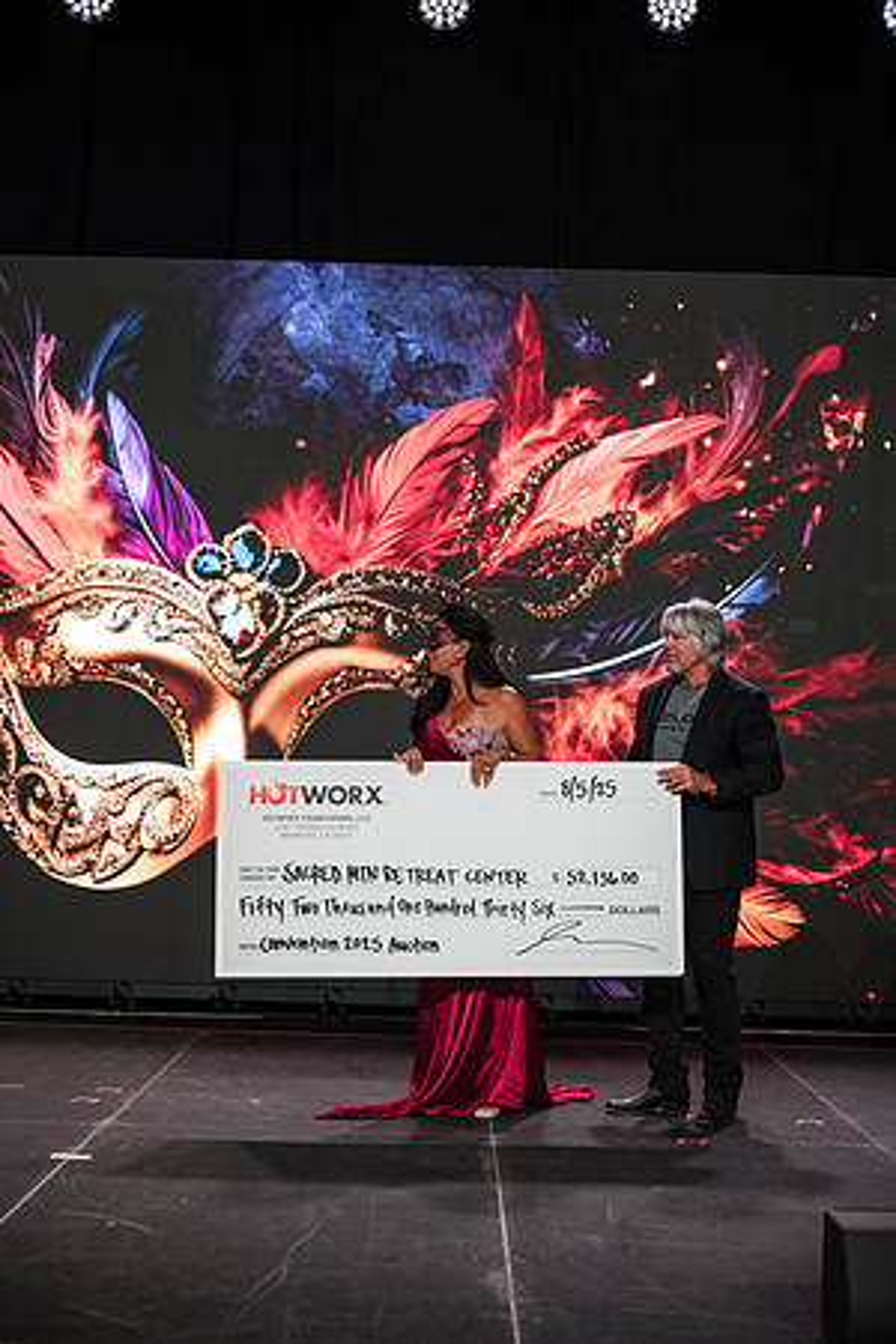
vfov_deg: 39.6
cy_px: 672
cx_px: 448
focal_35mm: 50
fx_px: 1867
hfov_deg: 27.0
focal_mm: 50
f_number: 2.8
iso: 800
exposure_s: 1/125
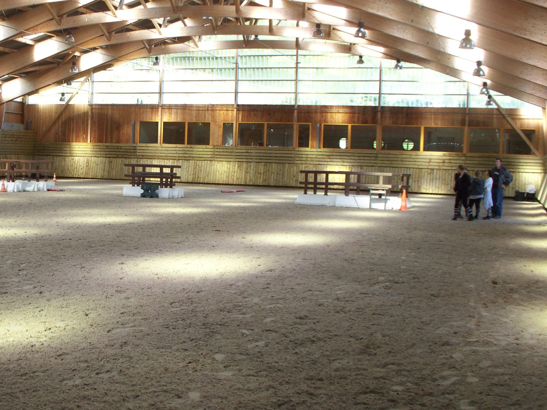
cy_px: 204
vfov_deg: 26.1
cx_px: 145
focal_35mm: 56
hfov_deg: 33.7
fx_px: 885
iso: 64
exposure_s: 1/60
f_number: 2.8
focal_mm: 7.54
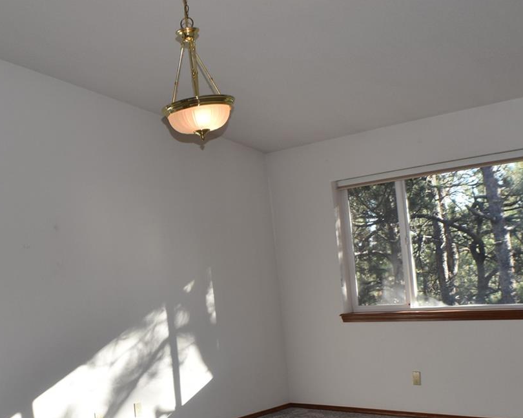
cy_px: 319
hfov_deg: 29.2
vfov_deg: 23.6
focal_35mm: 64
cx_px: 138
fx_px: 990
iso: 220
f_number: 5.6
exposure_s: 1/125
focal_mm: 23
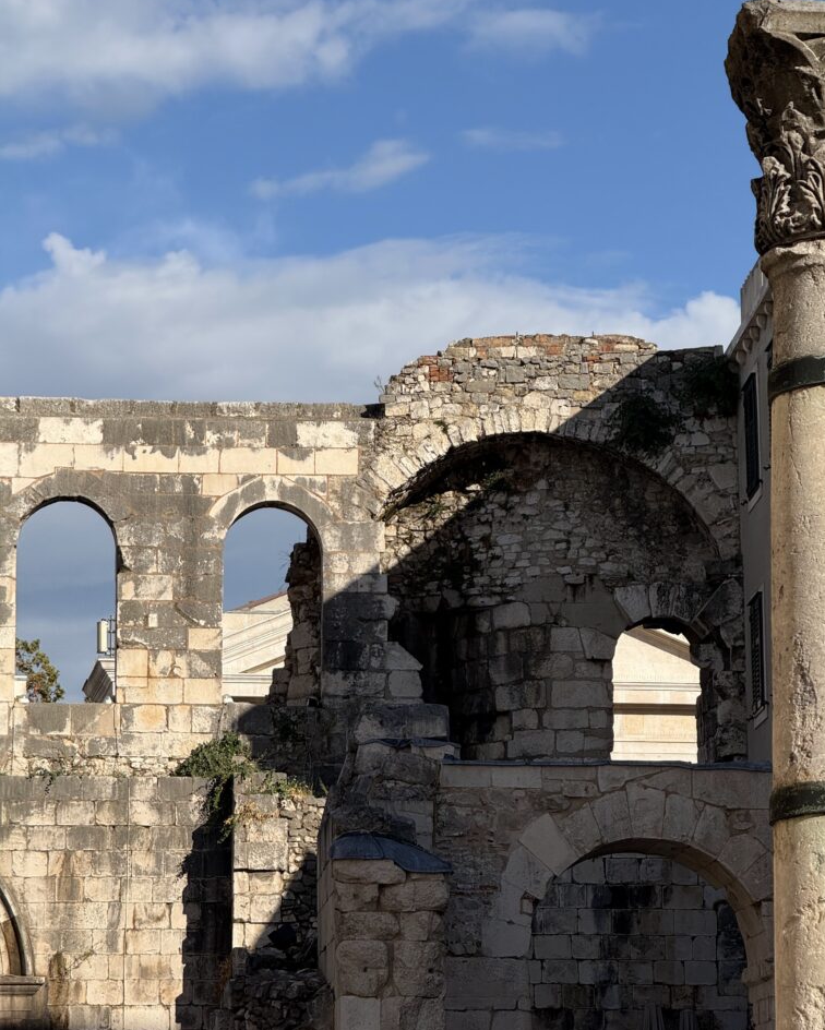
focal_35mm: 127
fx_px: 3874
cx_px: 418
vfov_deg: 15.1
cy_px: 478
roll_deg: +0.0
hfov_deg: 12.2
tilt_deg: +11.6
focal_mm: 15.66
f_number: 2.8
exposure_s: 1/2083
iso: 50
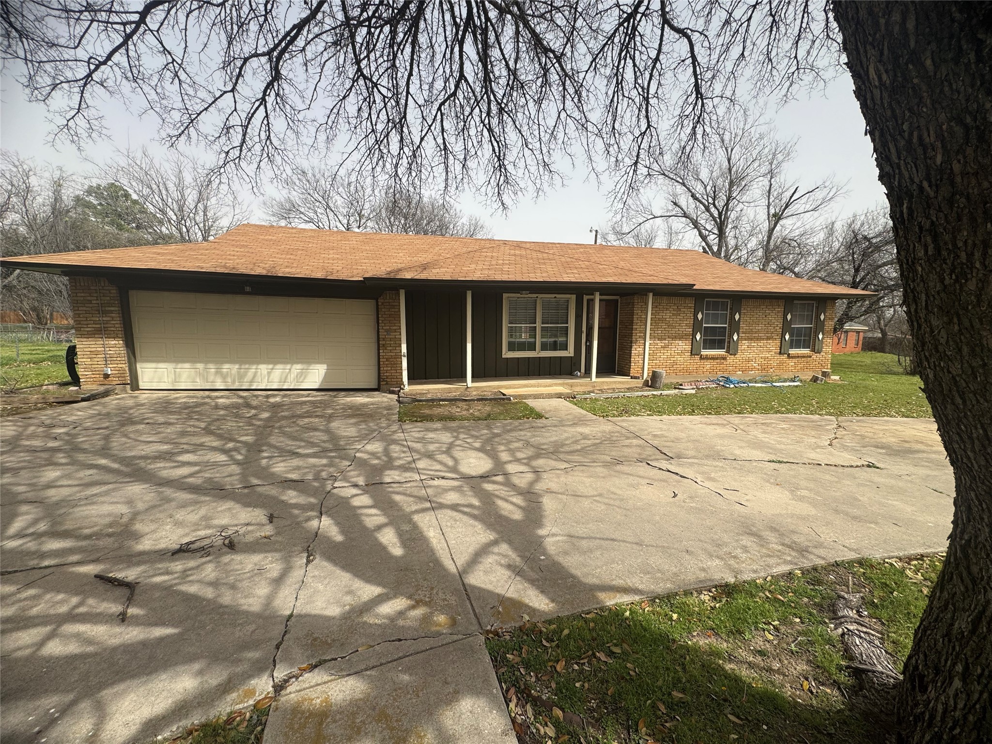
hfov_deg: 102.1
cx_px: 496
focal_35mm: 14
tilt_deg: -7.1
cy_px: 372
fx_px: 401
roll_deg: -0.8
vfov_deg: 85.7
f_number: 2.2
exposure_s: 1/1449
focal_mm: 2.22
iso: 50
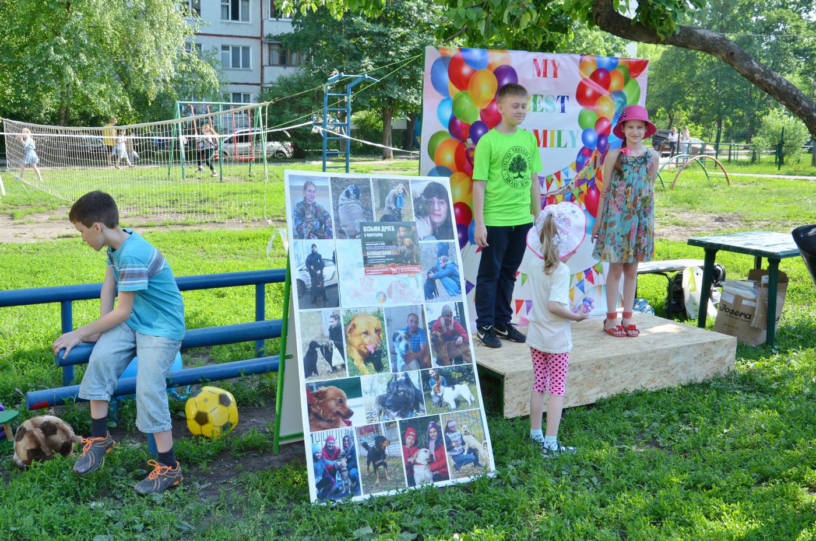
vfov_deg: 34.1
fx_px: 882
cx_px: 408
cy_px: 270
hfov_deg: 49.6
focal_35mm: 39
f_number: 11
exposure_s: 1/250
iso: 800
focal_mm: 26
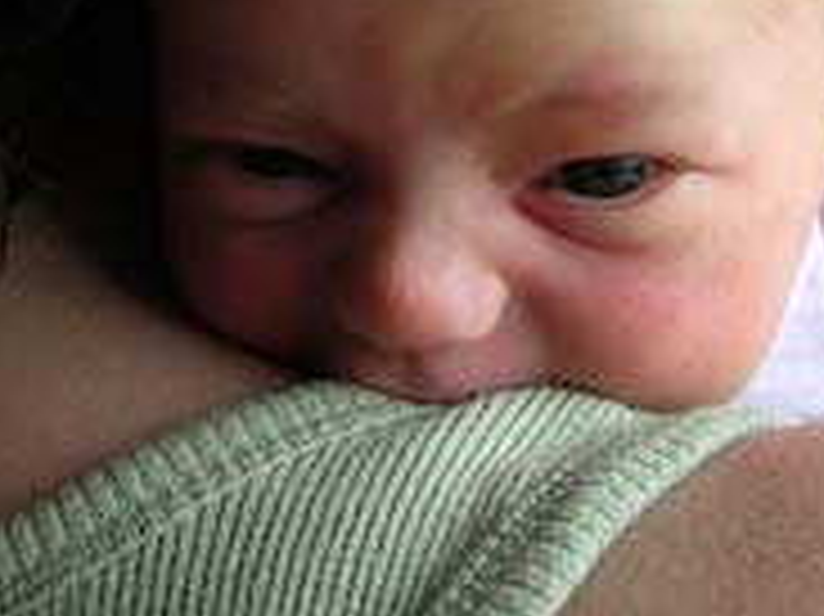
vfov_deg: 17.4
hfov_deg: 23.6
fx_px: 1974
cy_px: 0
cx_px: 459
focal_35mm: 83
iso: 100
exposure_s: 1/115
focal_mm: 5.8
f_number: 2.8
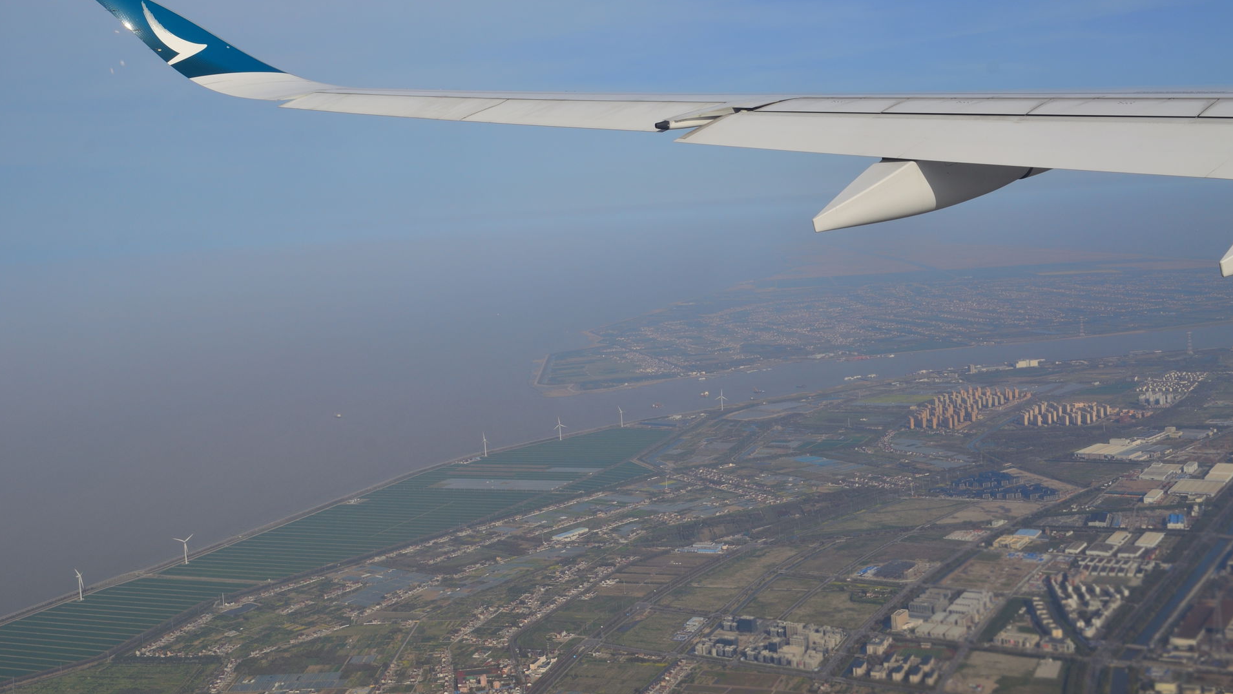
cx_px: 616
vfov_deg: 29.0
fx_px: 1341
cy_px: 284
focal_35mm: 41
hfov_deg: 49.4
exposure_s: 1/500
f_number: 9
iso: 100
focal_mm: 26
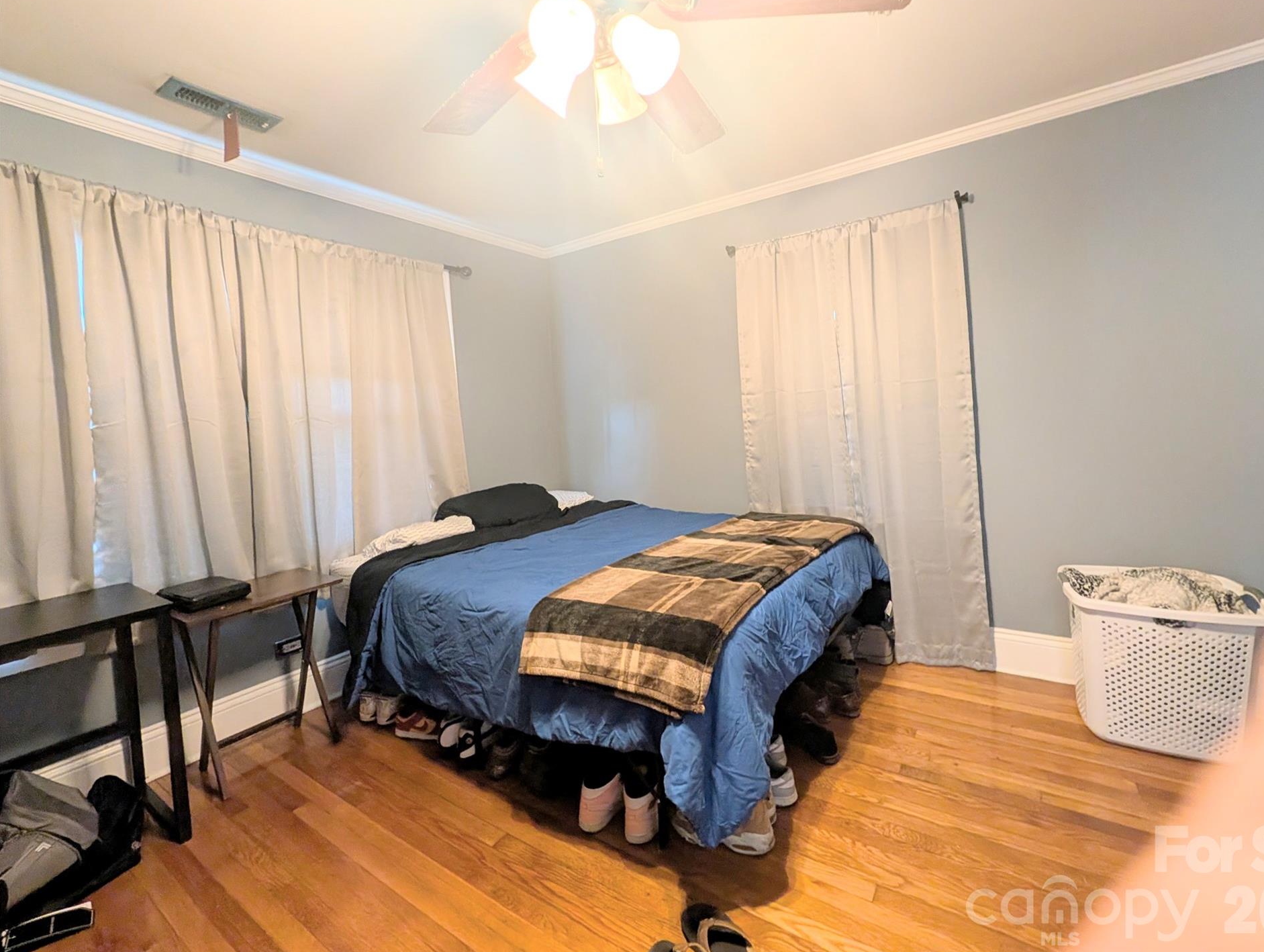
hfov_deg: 105.9
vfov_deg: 89.9
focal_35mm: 13
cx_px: 683
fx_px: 475
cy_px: 442
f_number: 1.7
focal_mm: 2.02
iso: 62
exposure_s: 1/30
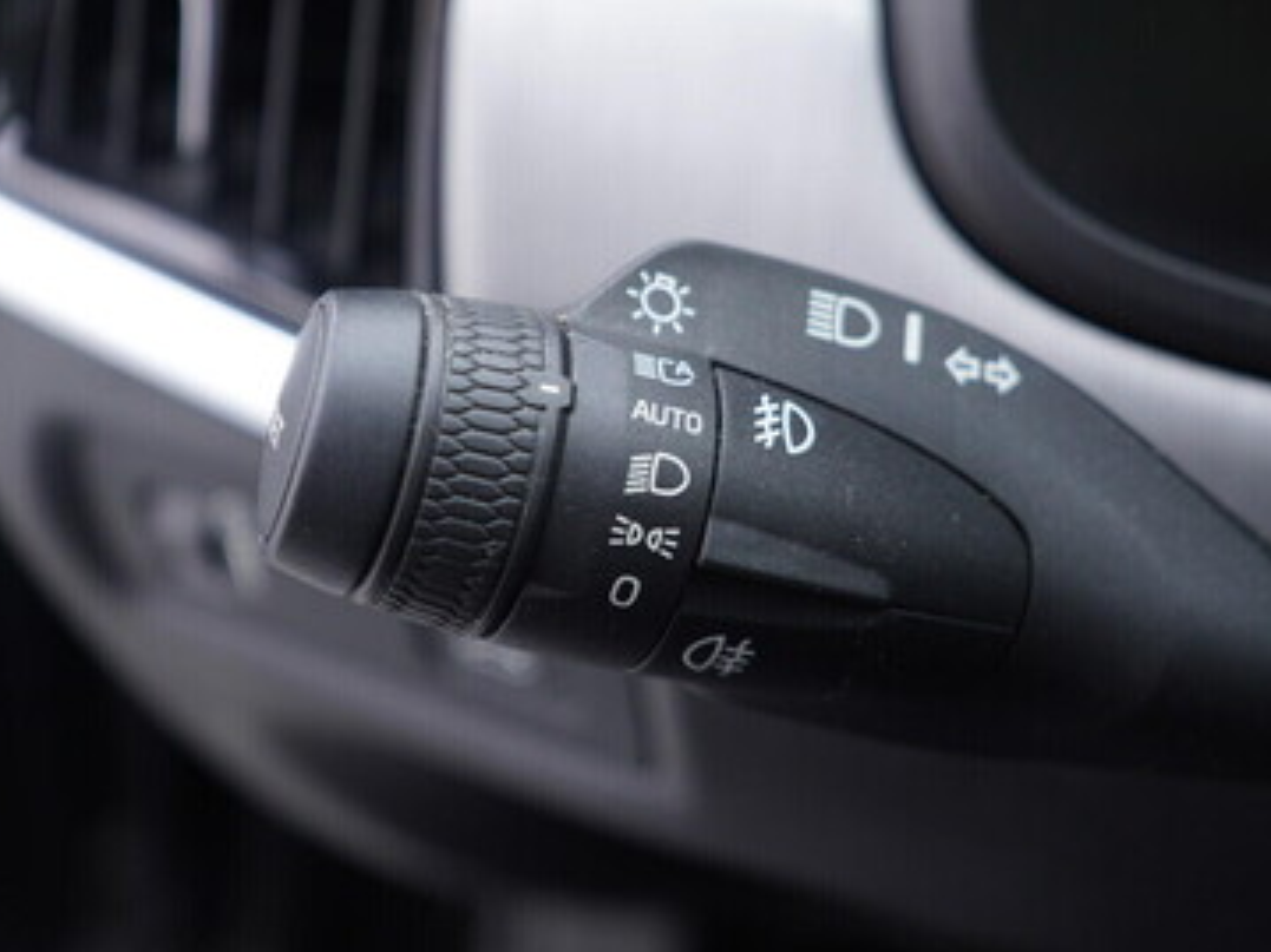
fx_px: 1945
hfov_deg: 36.2
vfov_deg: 27.5
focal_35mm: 53
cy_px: 388
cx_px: 690
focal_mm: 24
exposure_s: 1/40
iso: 200
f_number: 2.8
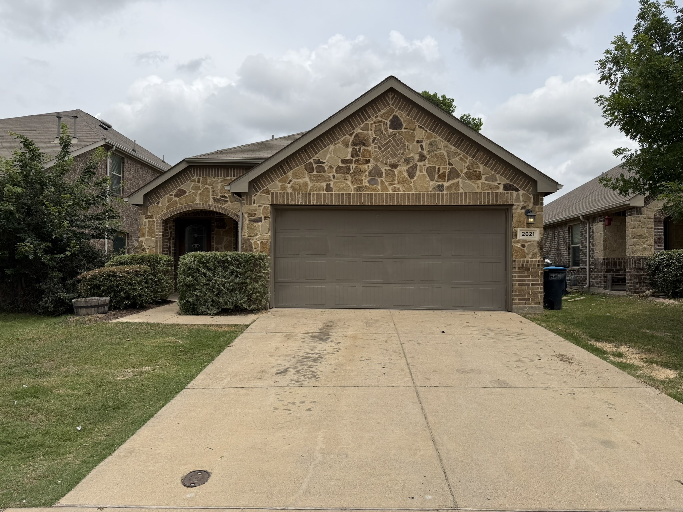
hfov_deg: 71.6
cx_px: 342
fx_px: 474
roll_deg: -0.4
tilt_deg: +1.2
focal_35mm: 24
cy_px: 256
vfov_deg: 56.8
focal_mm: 6.76
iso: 80
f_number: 1.78
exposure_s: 1/8130
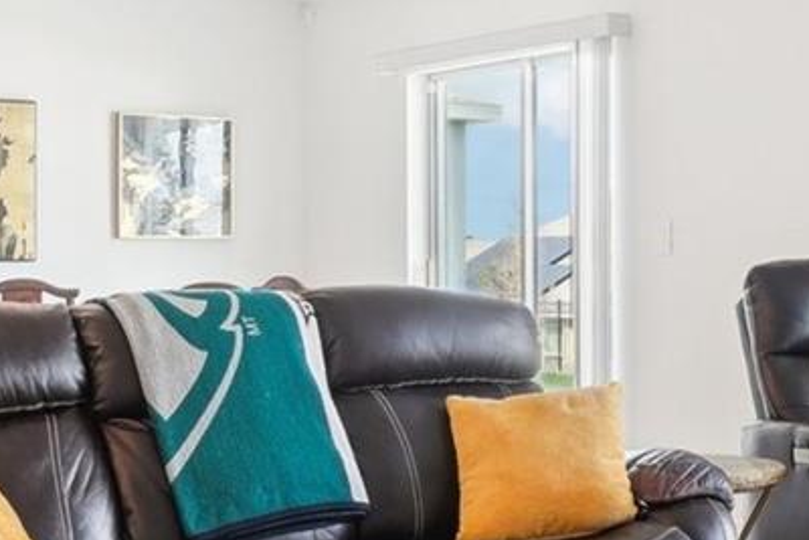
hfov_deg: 29.6
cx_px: 673
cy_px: 265
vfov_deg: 20.6
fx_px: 1484
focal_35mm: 66
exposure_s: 1/15
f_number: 8
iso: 400
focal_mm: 11
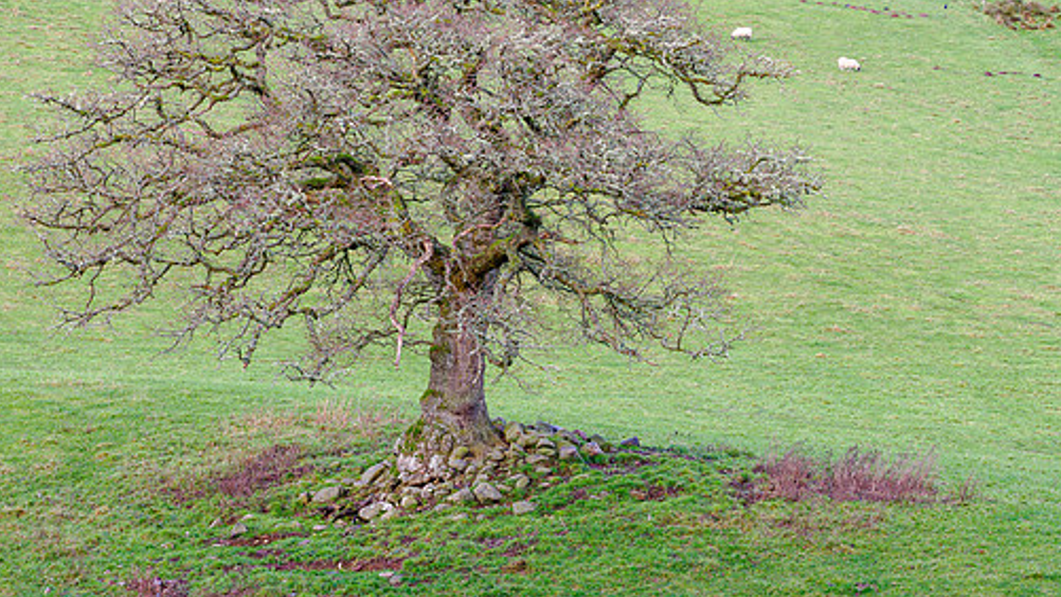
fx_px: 4390
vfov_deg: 7.8
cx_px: 479
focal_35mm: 156
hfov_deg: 13.8
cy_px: 174
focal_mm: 54
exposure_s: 1/60
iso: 400
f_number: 7.1
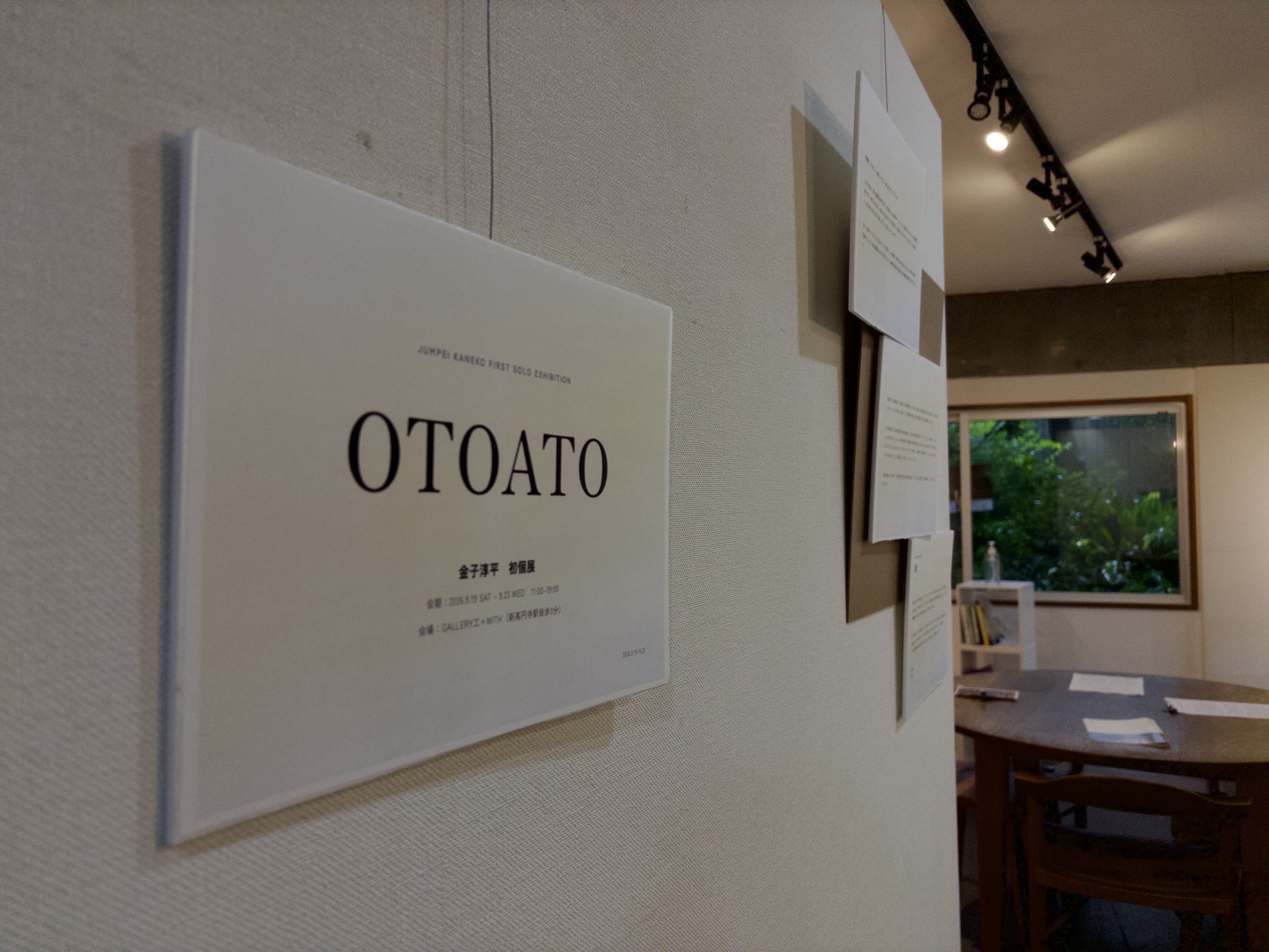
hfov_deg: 67.3
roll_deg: +0.9
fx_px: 953
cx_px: 634
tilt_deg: +0.6
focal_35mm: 26
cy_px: 476
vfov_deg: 53.1
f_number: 1.6
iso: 50
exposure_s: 1/100
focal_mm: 5.96
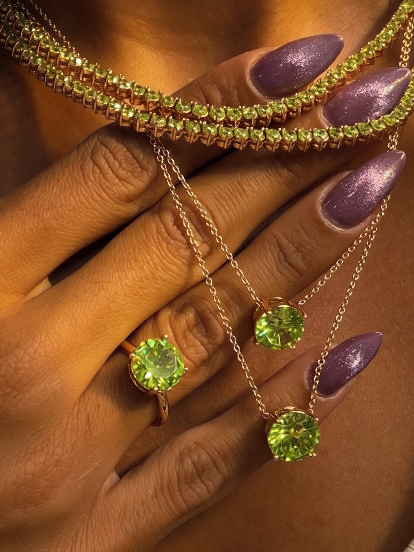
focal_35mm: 47
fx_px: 750
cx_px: 182
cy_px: 324
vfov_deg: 40.3
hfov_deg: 30.8
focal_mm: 2.71
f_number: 1.9
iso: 160
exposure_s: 1/60
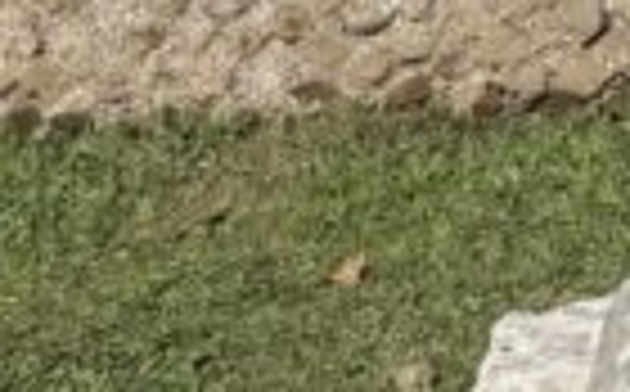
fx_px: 2811
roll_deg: +0.4
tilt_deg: +1.3
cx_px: 1728
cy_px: -863
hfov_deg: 10.2
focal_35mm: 164
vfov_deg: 7.0
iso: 80
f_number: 1.78
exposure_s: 1/7353
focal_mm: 6.76
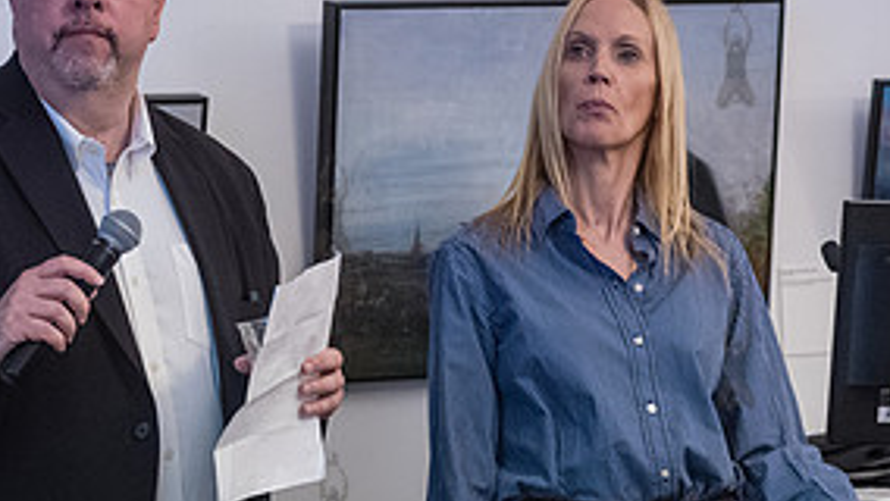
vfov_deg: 5.8
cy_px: 158
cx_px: 264
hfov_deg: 10.2
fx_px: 4981
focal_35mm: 211
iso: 6400
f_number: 4
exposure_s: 1/250
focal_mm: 92
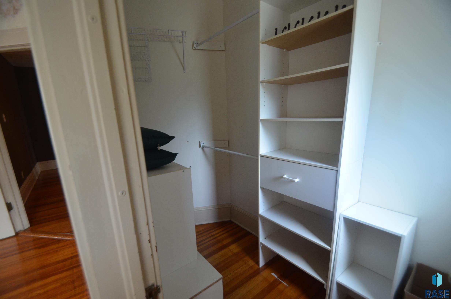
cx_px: 226
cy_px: 150
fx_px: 188
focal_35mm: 15
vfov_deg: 77.1
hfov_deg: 100.5
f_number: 3.5
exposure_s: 1/50
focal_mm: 10
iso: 800
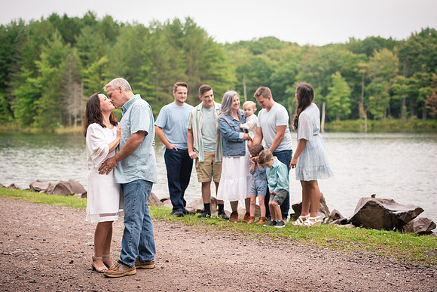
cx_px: 213
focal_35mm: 72
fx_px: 875
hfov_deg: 28.0
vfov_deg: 18.9
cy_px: 143
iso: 800
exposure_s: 1/1000
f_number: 3.2
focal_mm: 70
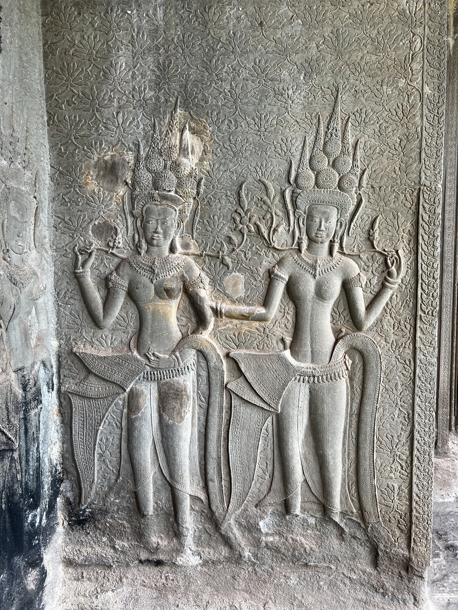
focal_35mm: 26
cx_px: 229
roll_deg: +0.4
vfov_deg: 67.3
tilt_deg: -5.3
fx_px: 459
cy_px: 305
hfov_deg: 53.1
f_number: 1.5
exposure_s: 1/156
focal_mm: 5.7
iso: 40
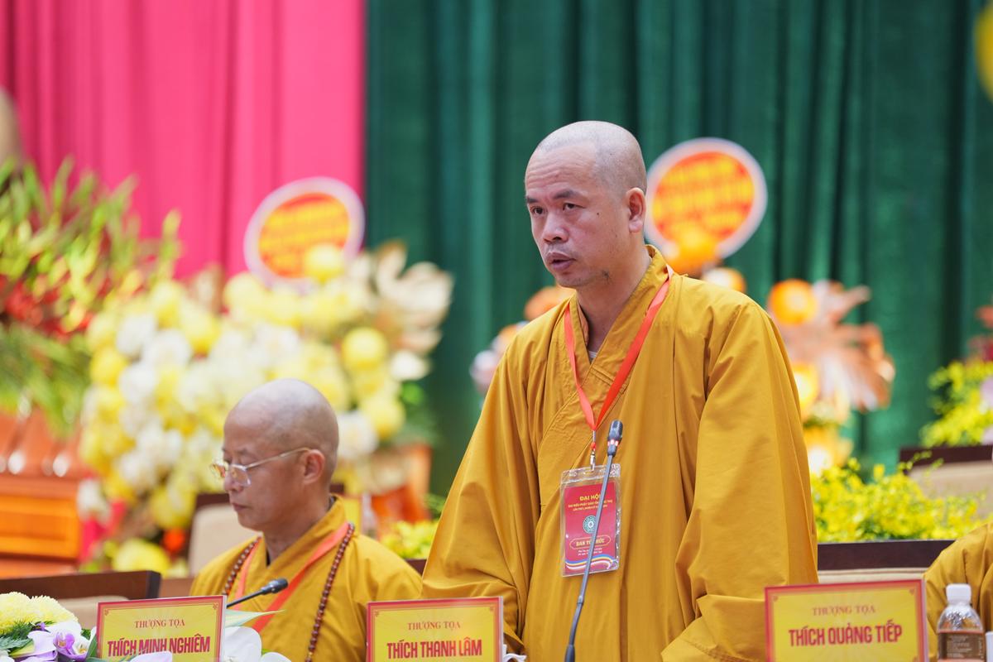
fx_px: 4772
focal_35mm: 173
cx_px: 496
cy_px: 331
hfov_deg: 11.9
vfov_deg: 7.9
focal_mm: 173
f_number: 2.8
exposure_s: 1/125
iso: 1600
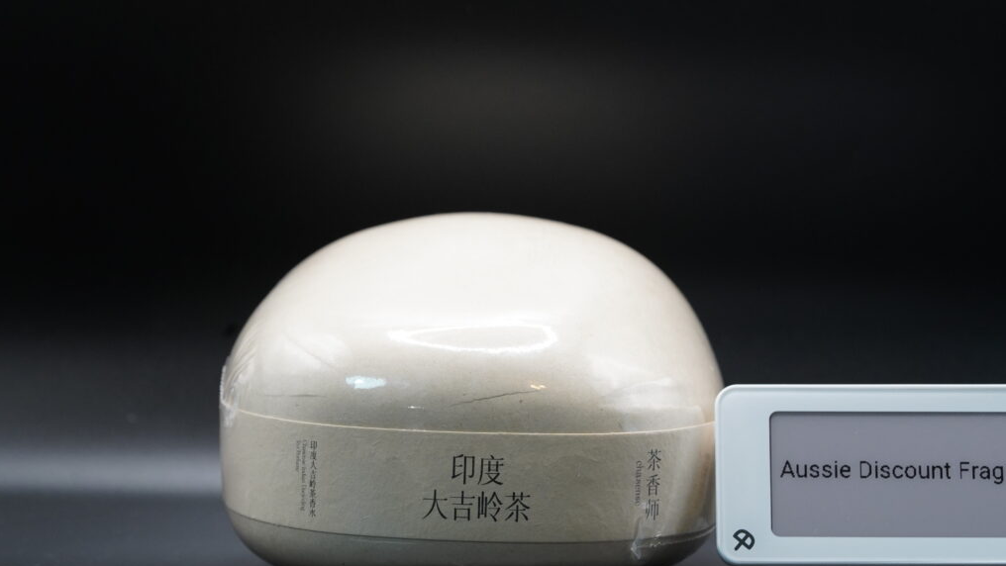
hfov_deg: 22.4
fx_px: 2535
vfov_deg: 12.7
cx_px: 503
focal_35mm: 95
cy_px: 298
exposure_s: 1/100
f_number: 8
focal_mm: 90
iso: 3200
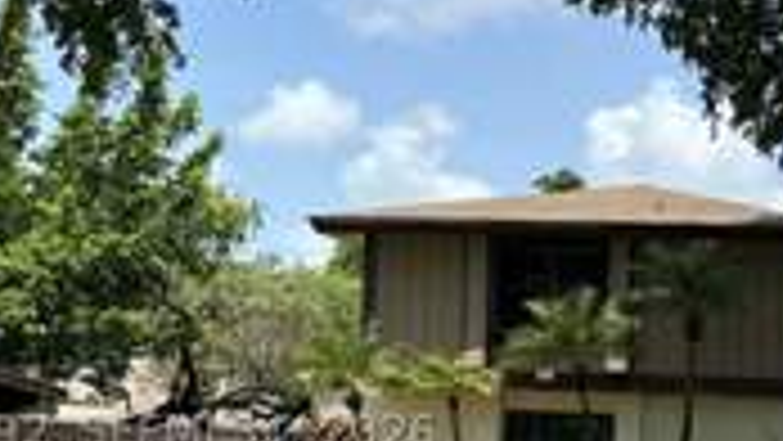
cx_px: 850
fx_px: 1495
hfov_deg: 27.0
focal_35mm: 72
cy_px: 432
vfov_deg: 16.5
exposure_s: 1/2732
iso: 80
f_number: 1.78
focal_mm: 6.86
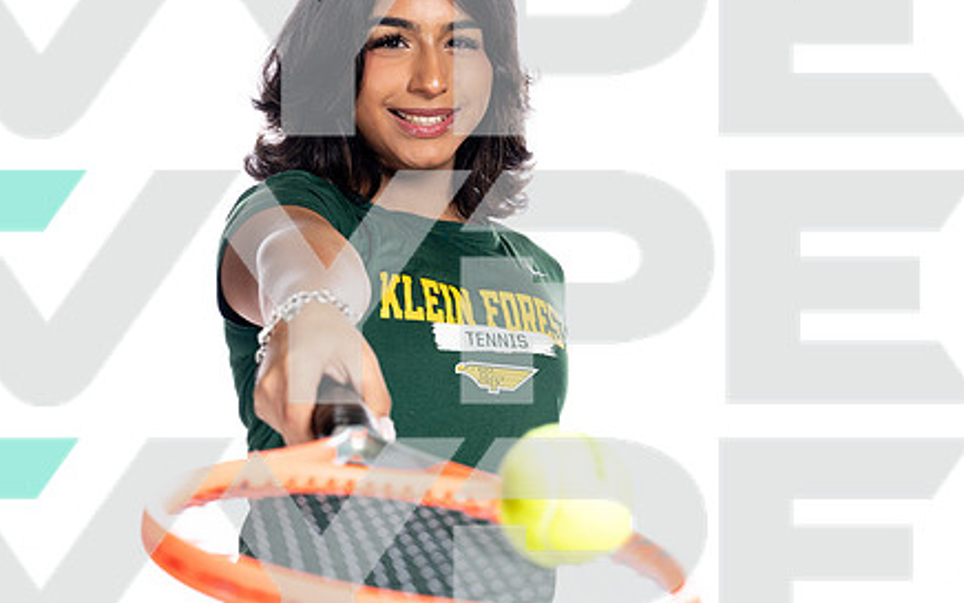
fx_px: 2208
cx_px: 418
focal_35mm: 84
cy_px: 288
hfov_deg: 24.6
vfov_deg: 15.6
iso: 400
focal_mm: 62
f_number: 5.6
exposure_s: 1/250
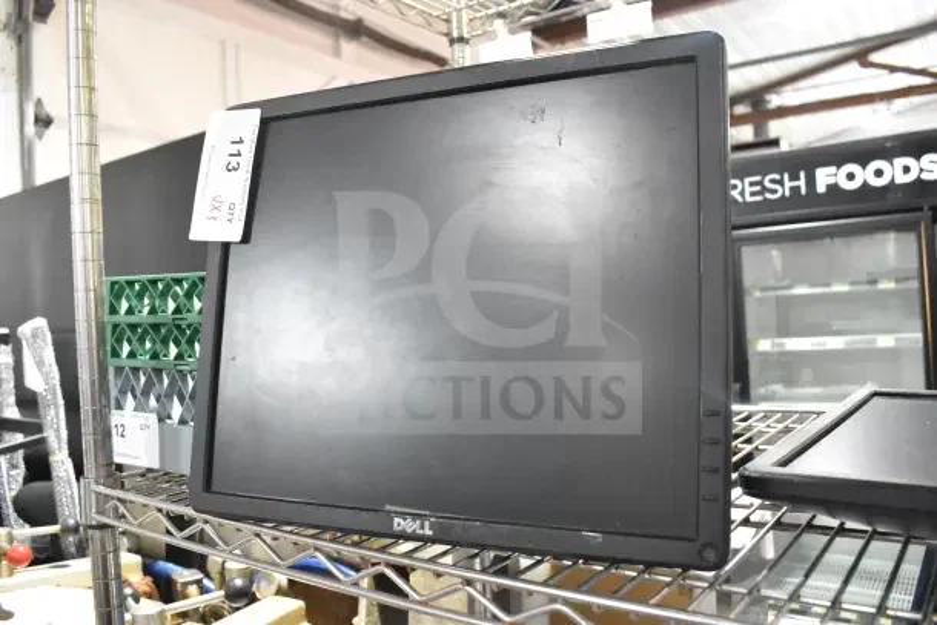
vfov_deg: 43.6
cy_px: 312
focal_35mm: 30
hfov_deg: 61.9
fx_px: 781
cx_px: 468
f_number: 5.6
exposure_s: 1/125
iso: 6400
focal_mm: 20
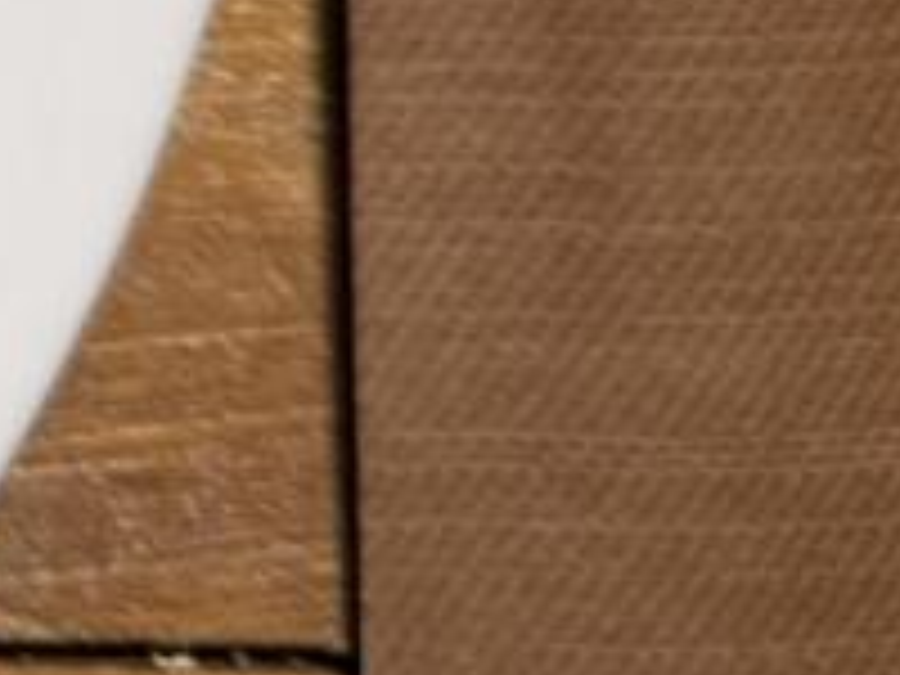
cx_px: -1791
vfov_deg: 7.4
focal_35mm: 192
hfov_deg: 8.6
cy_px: -788
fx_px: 4992
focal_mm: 6.76
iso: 200
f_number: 1.78
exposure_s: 1/50
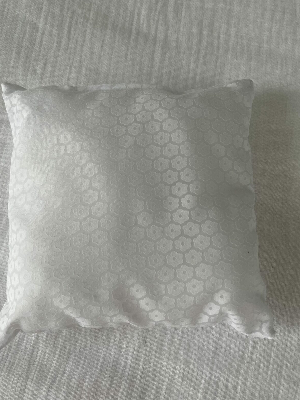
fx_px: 347
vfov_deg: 59.9
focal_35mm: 30
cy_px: 207
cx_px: 131
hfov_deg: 46.7
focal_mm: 4.2
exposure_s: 1/121
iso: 80
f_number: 1.6
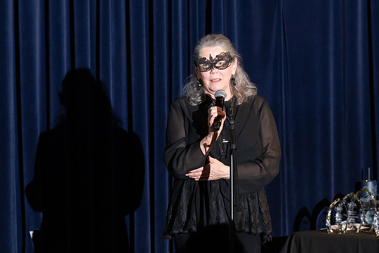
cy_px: 126
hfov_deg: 9.2
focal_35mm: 225
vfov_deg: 6.1
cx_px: 190
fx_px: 2367
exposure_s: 1/200
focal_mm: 150
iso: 2500
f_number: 4.5
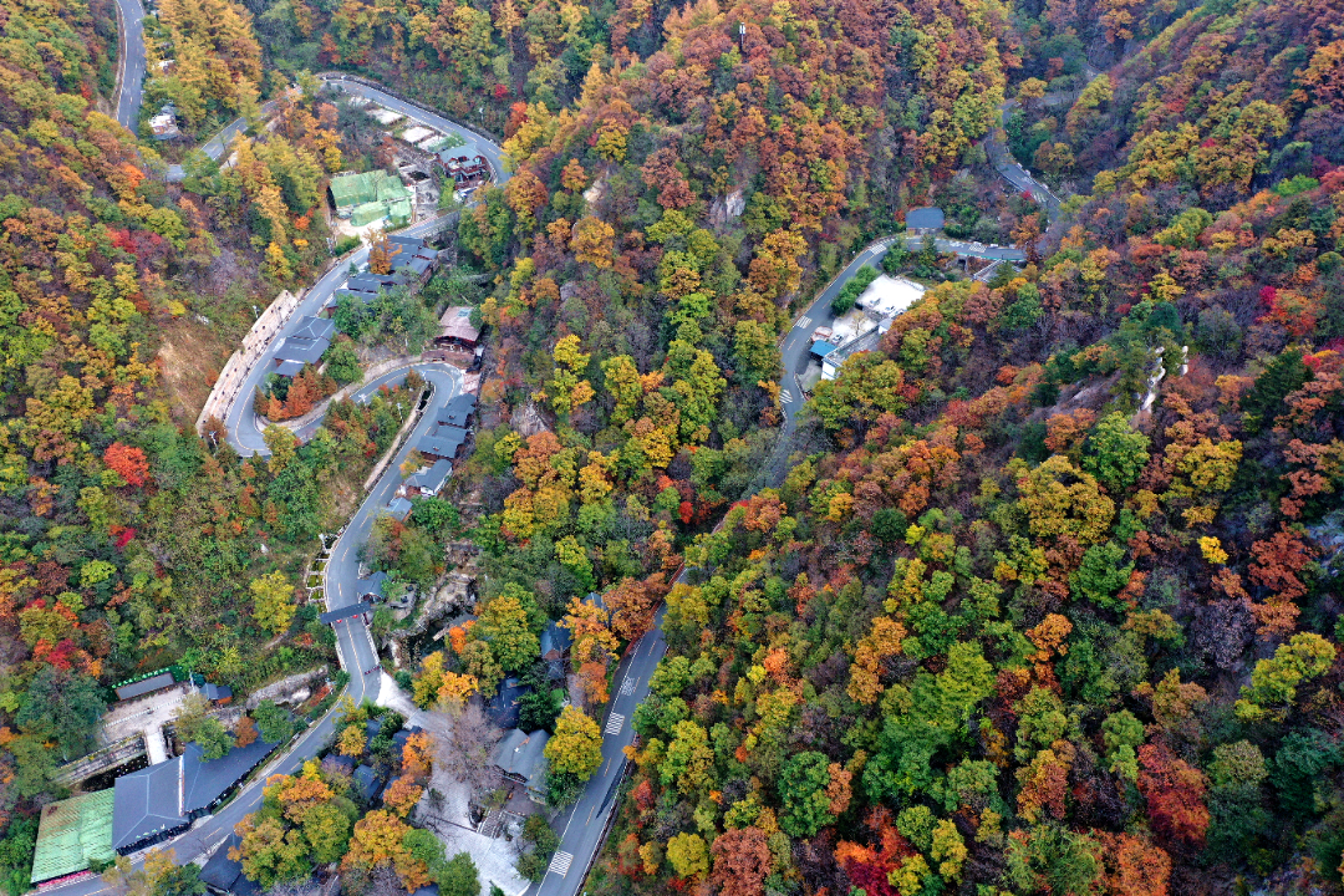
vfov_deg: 46.4
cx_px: 672
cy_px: 448
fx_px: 1045
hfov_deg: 65.5
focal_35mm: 28
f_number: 3.5
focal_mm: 10.26
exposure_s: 1/80
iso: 100
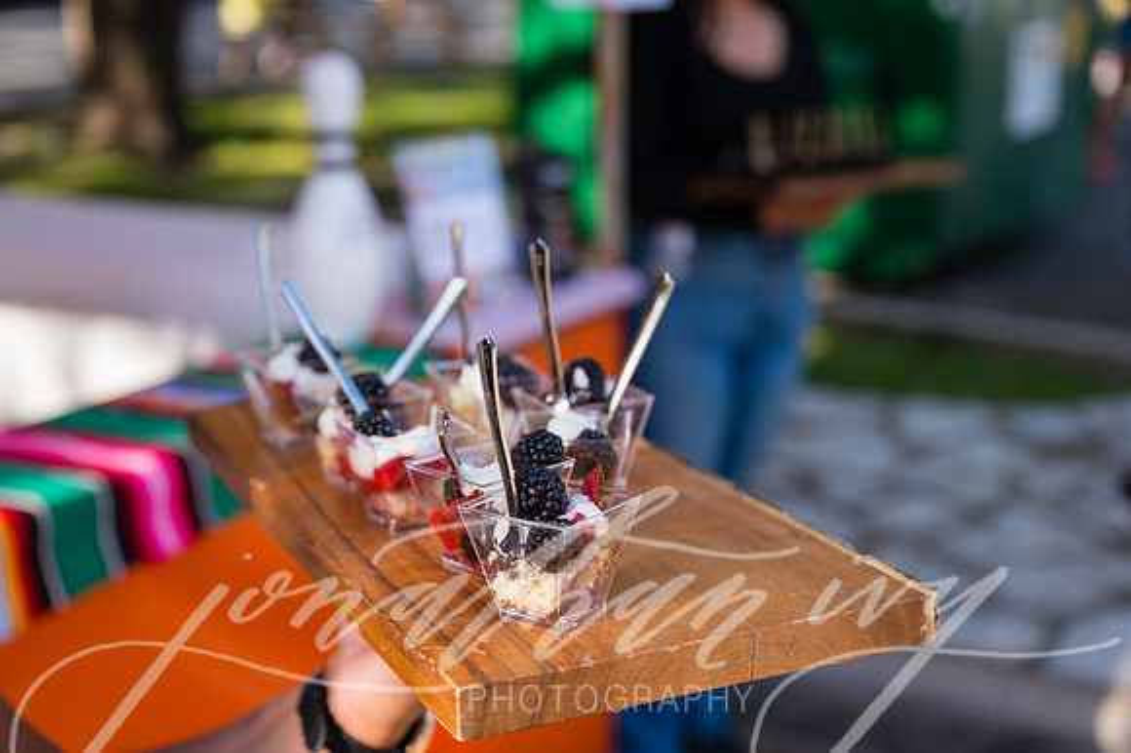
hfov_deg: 37.5
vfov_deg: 25.5
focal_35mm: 53
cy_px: 376
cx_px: 566
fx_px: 1664
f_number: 4
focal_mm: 53
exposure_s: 1/640
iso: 400
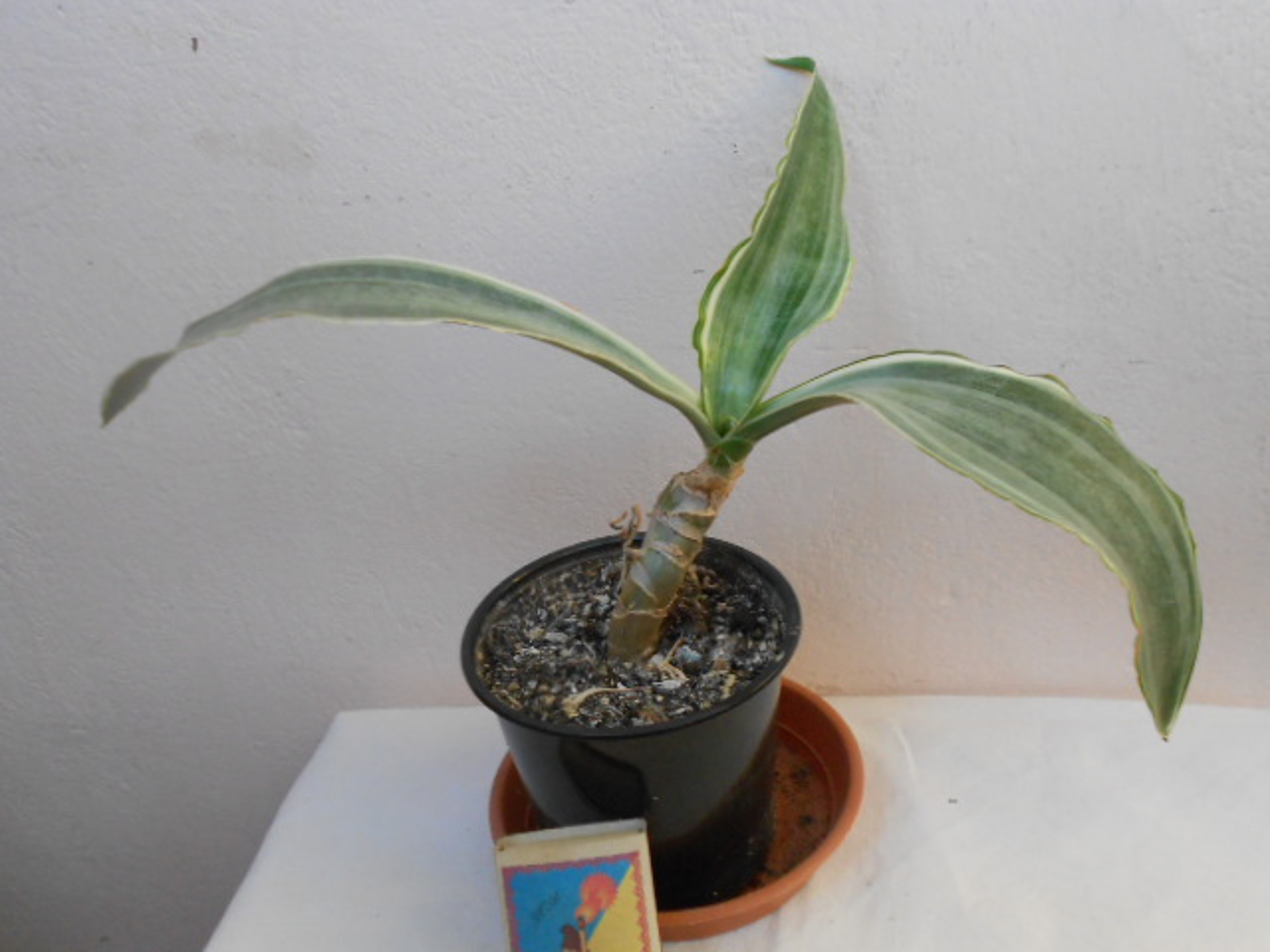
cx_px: 635
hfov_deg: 56.8
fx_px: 1174
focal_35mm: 32
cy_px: 476
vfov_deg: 44.2
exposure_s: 1/30
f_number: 3.6
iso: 250
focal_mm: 6
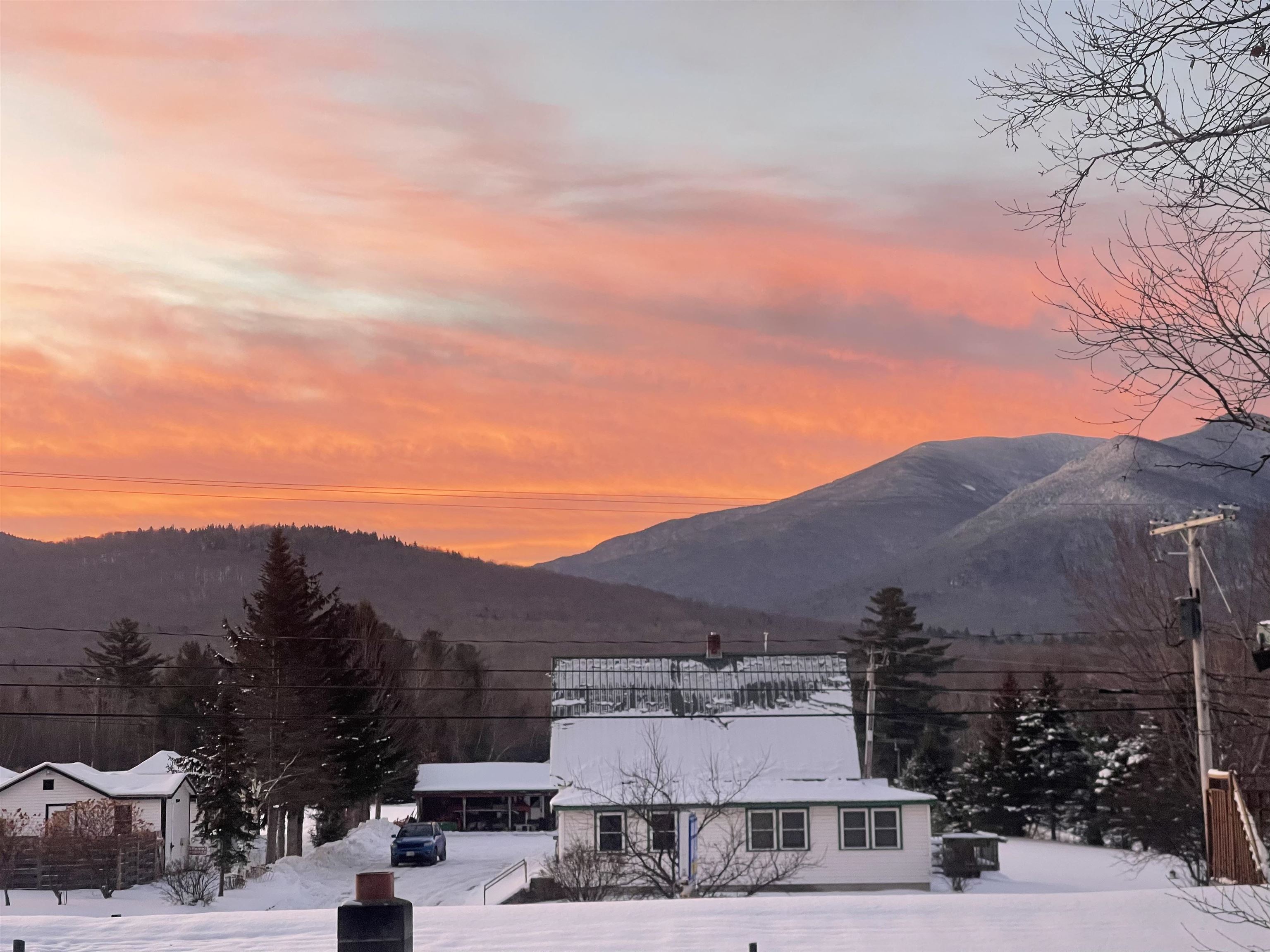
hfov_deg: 30.3
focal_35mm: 64
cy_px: 476
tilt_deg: +6.3
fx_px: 2348
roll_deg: +0.2
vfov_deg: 22.9
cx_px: 635
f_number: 2.2
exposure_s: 1/99
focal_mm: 7.5
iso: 100
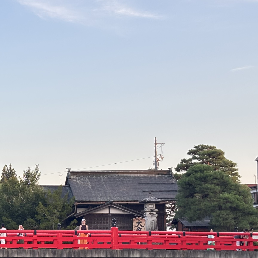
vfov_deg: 16.1
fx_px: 902
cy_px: 210
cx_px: -38
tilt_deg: +2.5
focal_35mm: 107
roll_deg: +0.2
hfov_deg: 15.8
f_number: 1.6
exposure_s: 1/231
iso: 32
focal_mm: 5.96
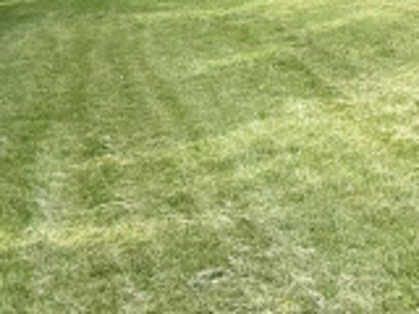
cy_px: -228
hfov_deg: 18.3
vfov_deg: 13.5
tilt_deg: +7.5
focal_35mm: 100
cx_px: 549
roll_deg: +1.7
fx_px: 1210
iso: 80
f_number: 1.78
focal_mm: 6.86
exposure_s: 1/5525
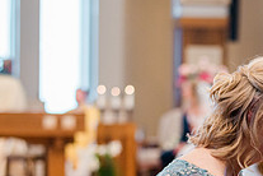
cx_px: 246
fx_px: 1761
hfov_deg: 8.5
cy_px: 230
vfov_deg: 5.7
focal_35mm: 241
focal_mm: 86
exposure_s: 1/250
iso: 1000
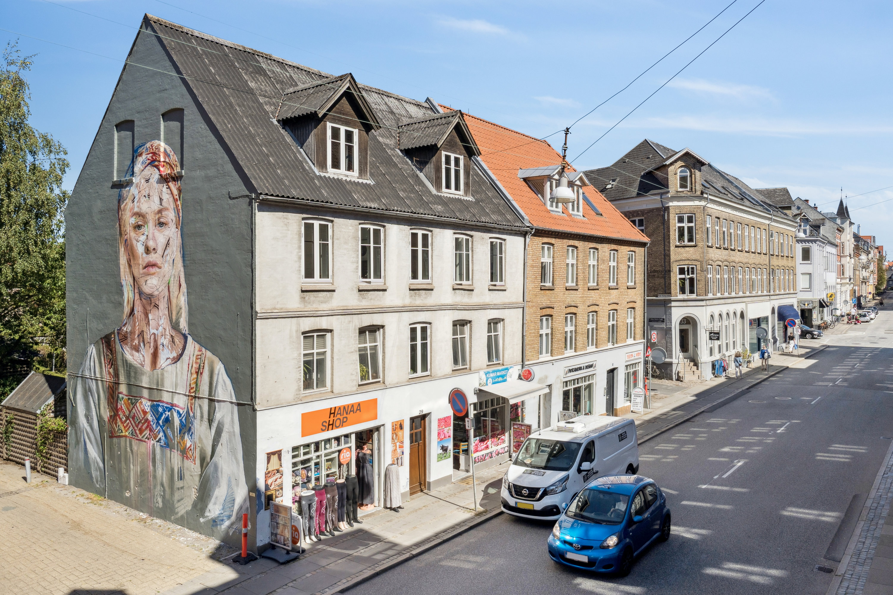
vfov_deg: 45.7
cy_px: 298
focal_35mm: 28
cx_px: 446
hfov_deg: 64.6
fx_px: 707
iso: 200
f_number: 8
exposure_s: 1/800
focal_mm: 19
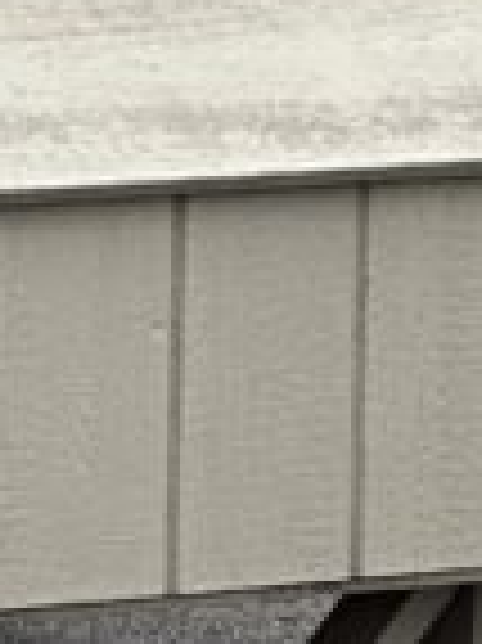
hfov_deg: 2.7
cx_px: -766
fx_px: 10282
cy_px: -567
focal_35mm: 553
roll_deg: +1.1
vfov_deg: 3.6
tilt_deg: -3.8
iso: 32
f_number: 2.8
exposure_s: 1/143
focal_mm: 9
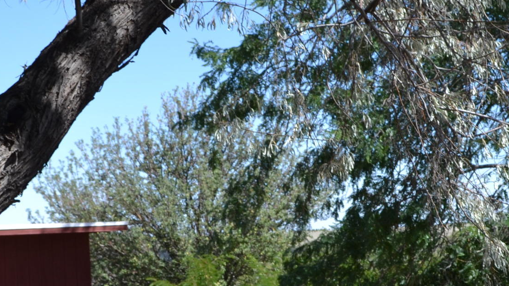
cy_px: 231
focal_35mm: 102
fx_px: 1377
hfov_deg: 20.9
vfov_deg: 11.8
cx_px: 257
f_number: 7.1
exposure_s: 1/200
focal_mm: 24
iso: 100
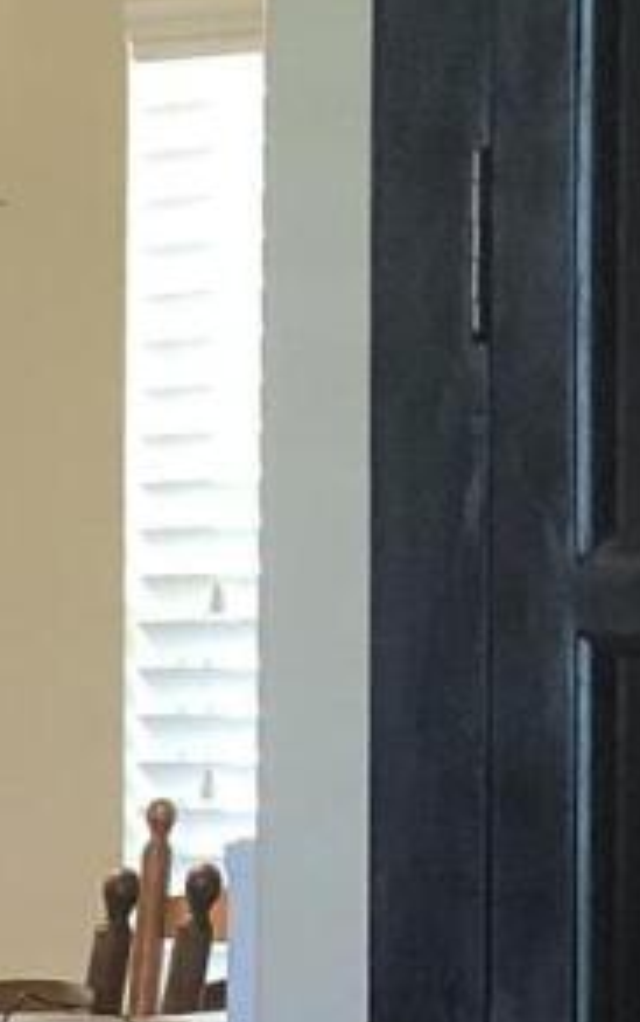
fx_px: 5654
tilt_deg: -2.7
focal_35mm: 203
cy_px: 714
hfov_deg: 6.1
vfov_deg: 10.3
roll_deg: +0.3
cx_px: -1130
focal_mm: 3.99
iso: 40
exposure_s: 1/17
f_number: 1.8
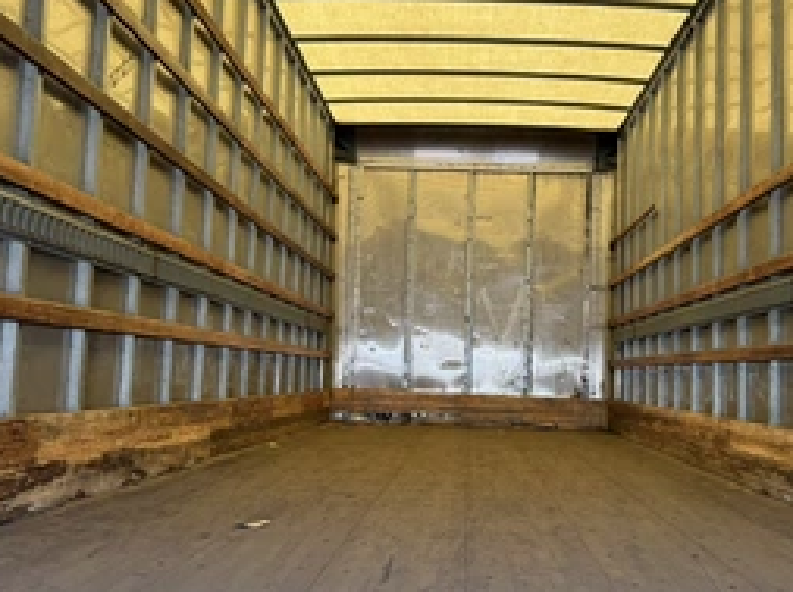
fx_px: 869
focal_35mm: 38
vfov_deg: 37.6
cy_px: 288
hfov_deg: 48.9
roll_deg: -2.8
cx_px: 454
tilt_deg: +6.3
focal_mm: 6.76
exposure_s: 1/171
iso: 80
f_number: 1.78
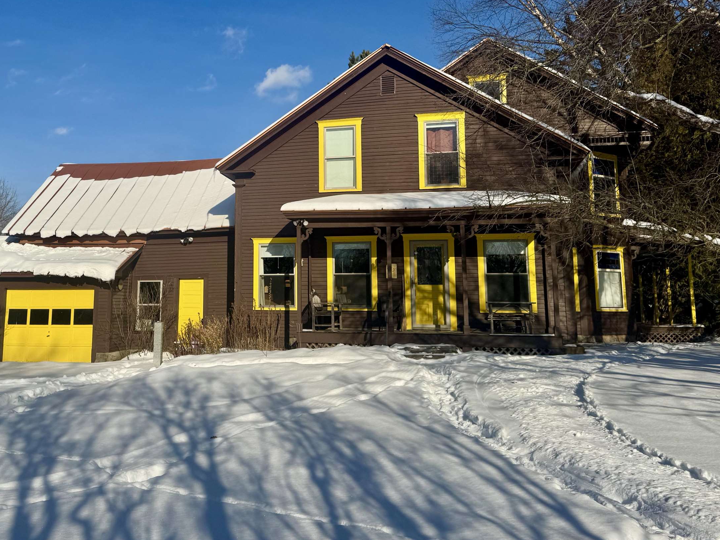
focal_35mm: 34
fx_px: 707
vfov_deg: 41.6
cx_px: 265
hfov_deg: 53.3
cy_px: 220
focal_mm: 6.76
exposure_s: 1/12346
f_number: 1.78
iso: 80
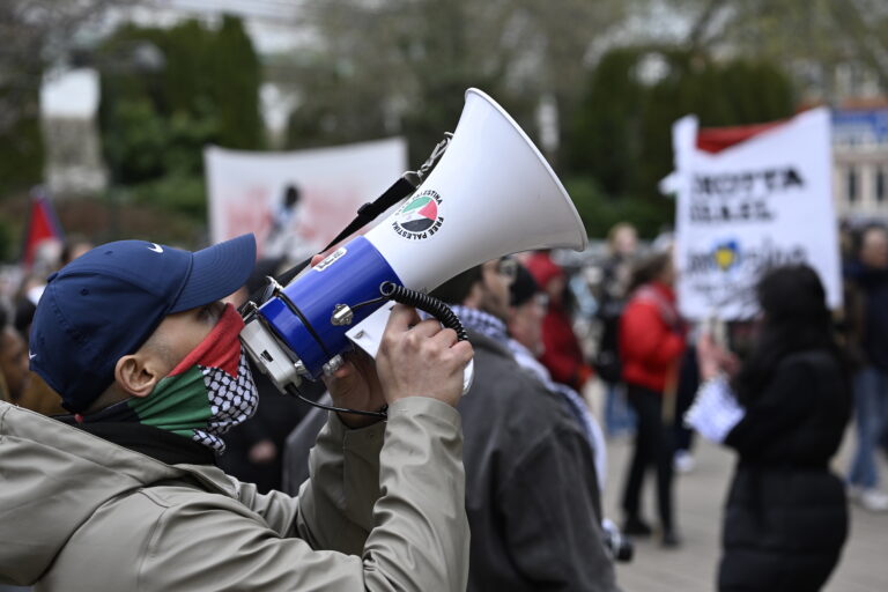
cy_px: 296
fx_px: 2713
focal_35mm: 110
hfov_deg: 18.6
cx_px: 444
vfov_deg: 12.5
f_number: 5.6
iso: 220
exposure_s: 1/500
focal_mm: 110
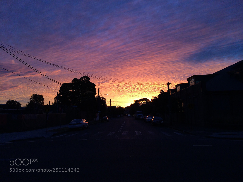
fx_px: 211
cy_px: 91
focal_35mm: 30
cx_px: 122
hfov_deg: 60.0
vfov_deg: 46.8
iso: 64
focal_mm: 4.12
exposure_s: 1/120
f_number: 2.2
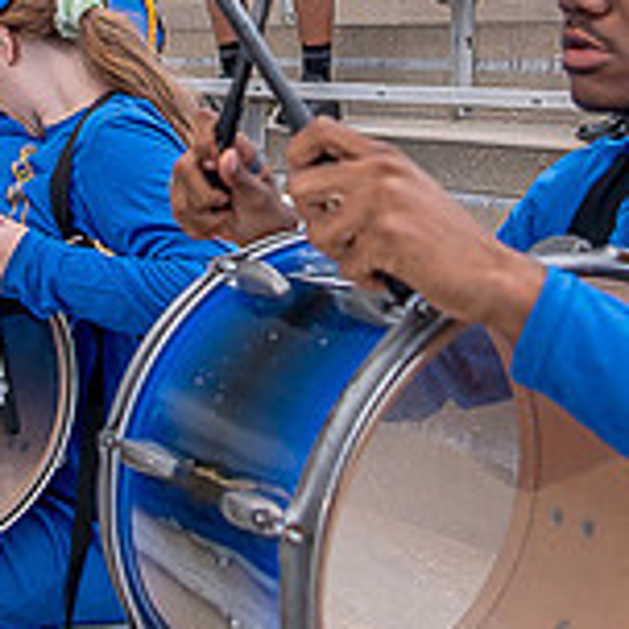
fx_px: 1604
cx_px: 219
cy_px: -4
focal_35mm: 78
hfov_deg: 22.1
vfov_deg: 21.4
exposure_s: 1/250
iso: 400
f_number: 4
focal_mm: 24
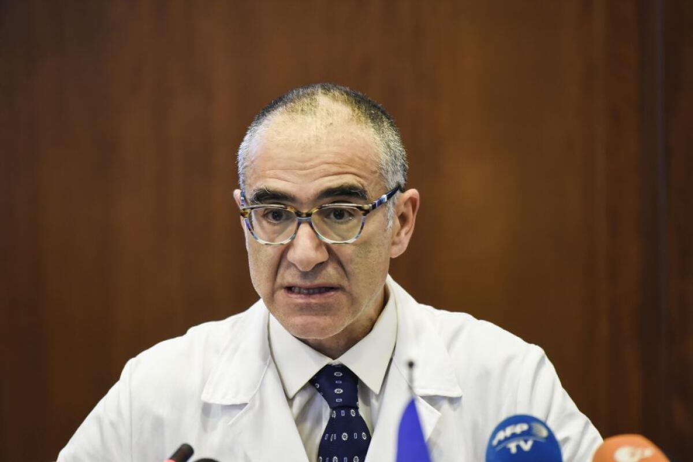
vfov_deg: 6.9
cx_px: 346
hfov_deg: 10.3
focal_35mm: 200
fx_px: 3848
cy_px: 231
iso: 4000
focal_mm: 200
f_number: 4.5
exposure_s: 1/80
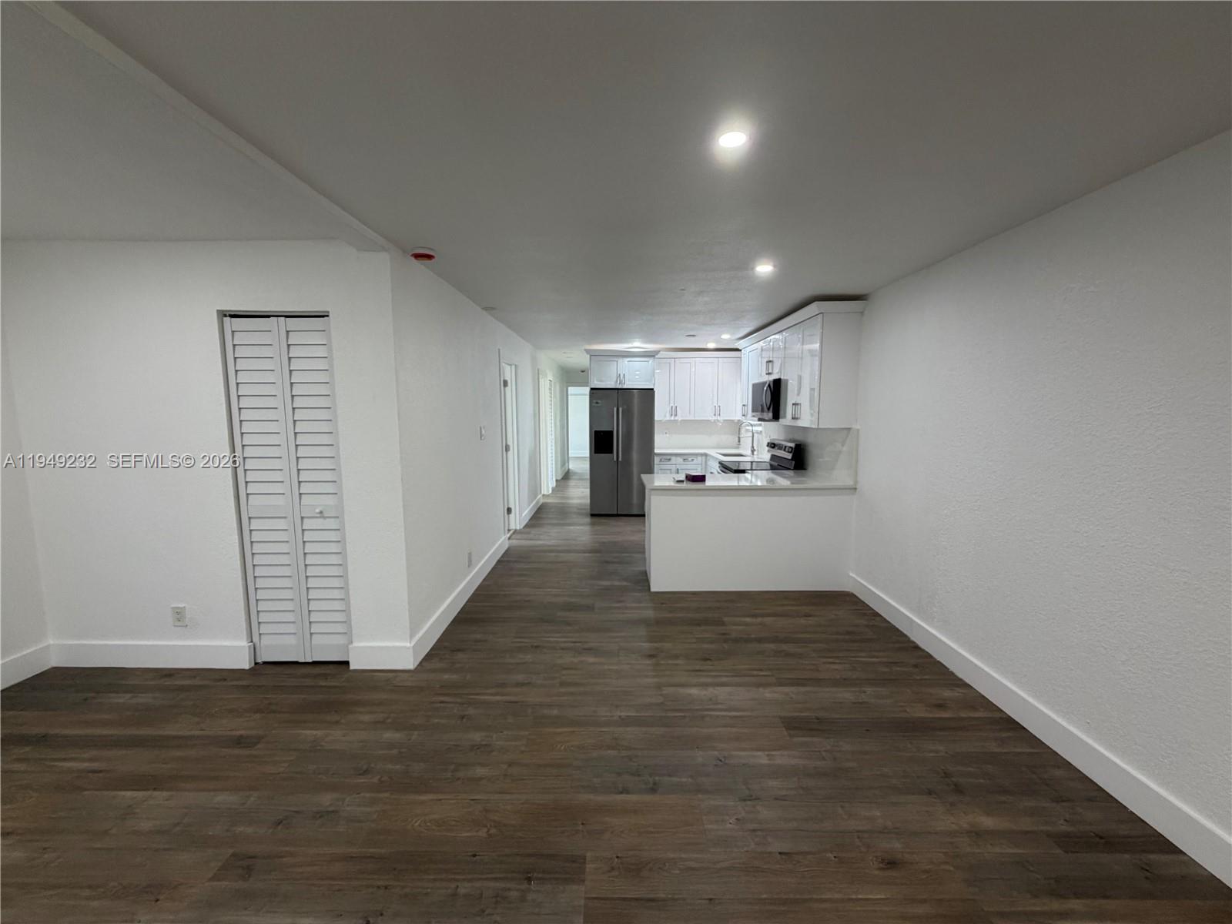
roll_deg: +0.5
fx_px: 498
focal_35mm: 14
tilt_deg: -6.4
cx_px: 616
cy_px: 462
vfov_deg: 85.7
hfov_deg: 102.1
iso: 160
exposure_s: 1/60
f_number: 2.2
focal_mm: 2.22
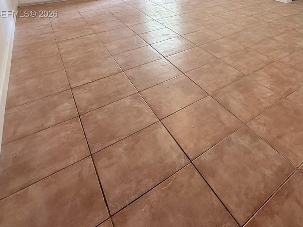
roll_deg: +0.3
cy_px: 15
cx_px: 236
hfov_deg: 60.8
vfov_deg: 45.5
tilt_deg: -17.4
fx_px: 236
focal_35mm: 27
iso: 100
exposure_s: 1/120
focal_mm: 2.22
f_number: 2.2
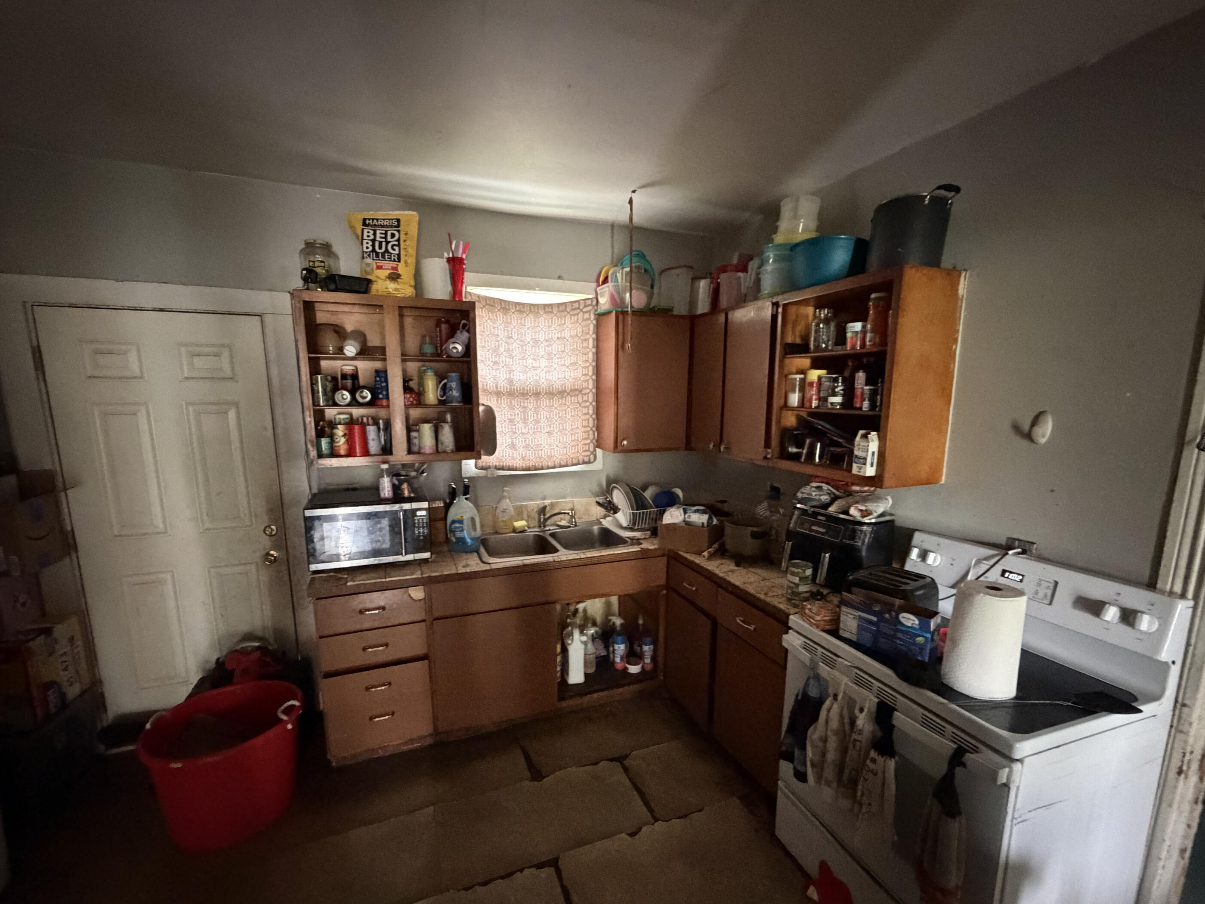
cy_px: 483
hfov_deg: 98.2
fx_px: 522
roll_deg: -0.3
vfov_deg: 81.6
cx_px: 600
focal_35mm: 15
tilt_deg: -10.0
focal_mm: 2.22
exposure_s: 1/30
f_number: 2.2
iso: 1250
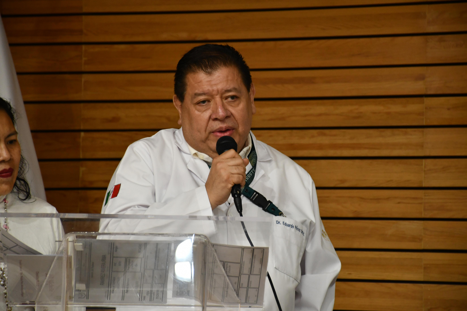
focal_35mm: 157
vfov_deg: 8.7
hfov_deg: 13.1
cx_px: 234
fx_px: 2036
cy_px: 156
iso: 1000
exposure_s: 1/40
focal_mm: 105
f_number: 5.6
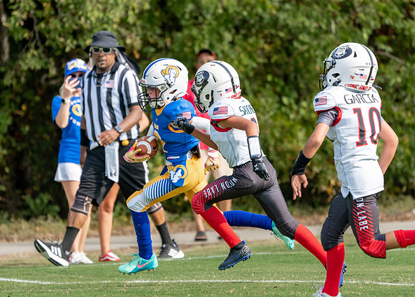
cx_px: 212
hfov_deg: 5.9
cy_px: 165
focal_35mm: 344
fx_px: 4054
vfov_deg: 4.2
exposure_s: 1/2000
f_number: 5.6
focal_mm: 285
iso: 500
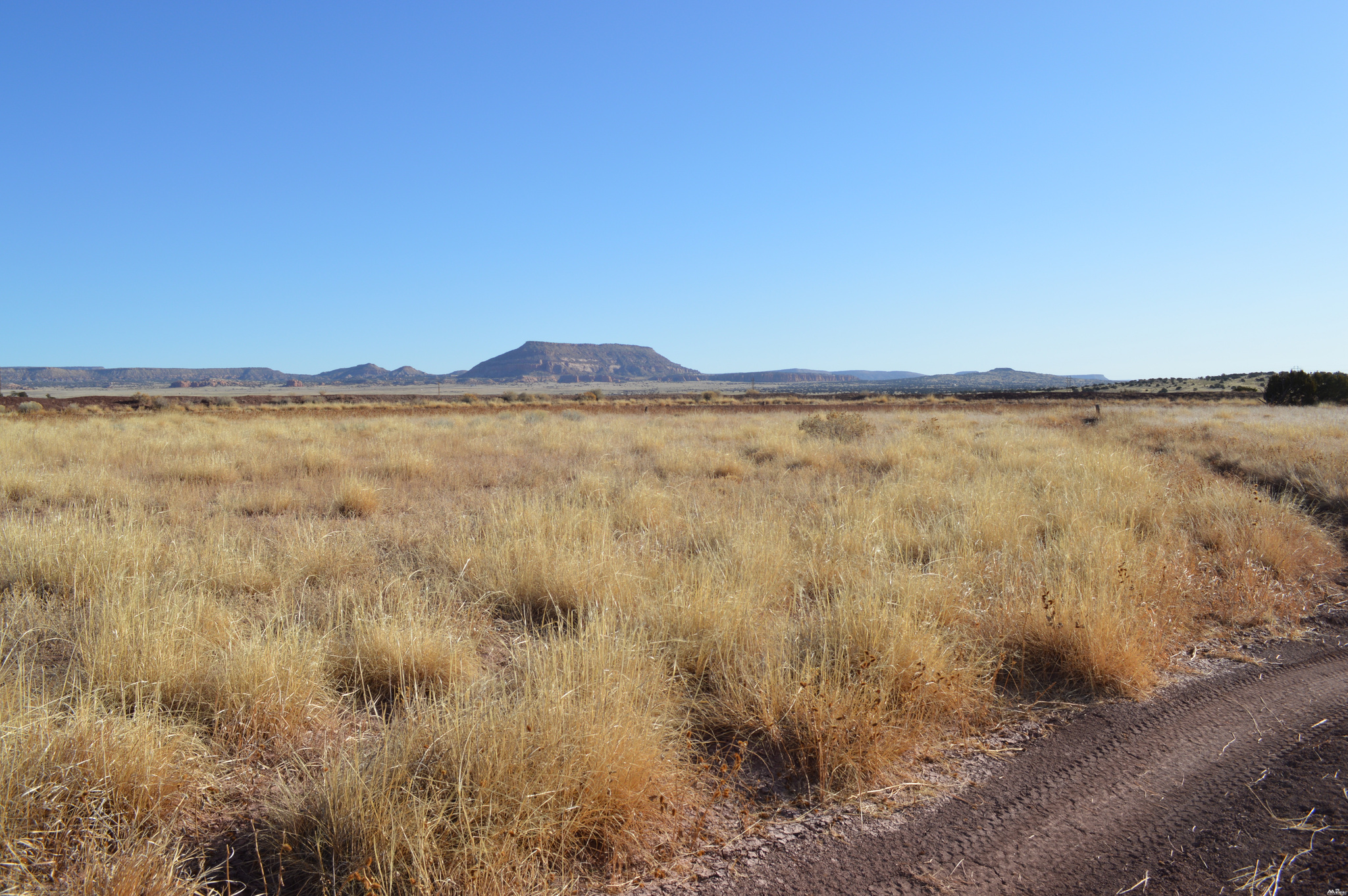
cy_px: 448
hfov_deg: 67.4
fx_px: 1010
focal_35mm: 27
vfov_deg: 47.9
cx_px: 674
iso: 100
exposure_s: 1/250
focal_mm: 18
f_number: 8
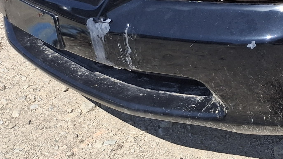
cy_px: -75
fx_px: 608
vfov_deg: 14.0
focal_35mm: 81
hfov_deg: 22.1
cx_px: 414
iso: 32
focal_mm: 4.69
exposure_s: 1/2653
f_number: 1.8
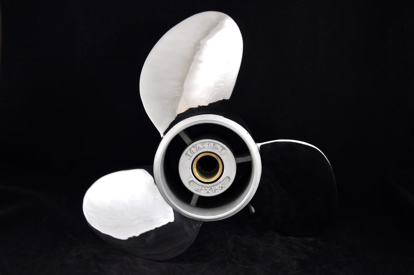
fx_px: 551
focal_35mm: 48
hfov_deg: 41.2
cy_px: 138
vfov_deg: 28.0
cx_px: 207
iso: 200
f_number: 4.2
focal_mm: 32
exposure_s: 1/20
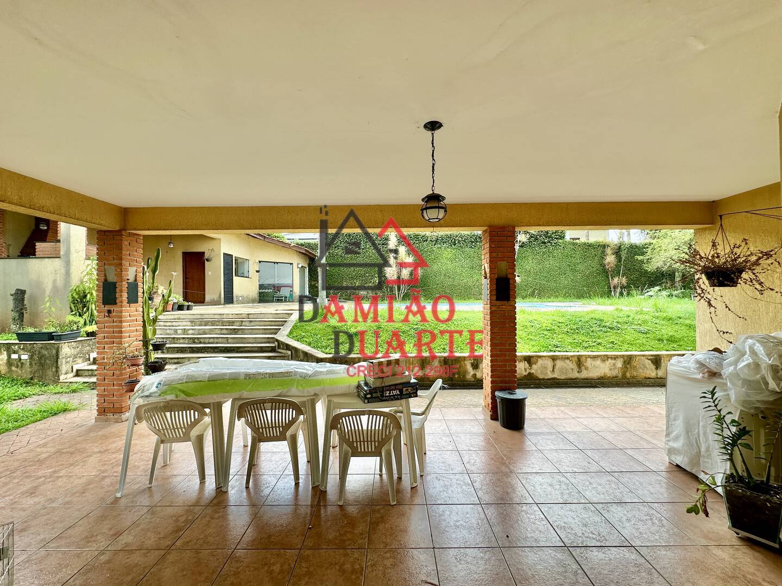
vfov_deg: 85.7
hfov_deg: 102.1
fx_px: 316
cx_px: 391
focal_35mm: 14
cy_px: 293
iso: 40
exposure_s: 1/236
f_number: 2.2
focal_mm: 2.22
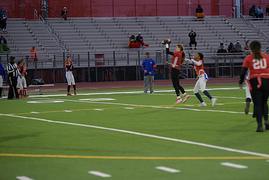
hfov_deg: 13.4
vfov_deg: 9.0
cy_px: 78
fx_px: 1144
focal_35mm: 153
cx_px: 160
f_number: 2.8
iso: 400
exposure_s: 1/200
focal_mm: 122
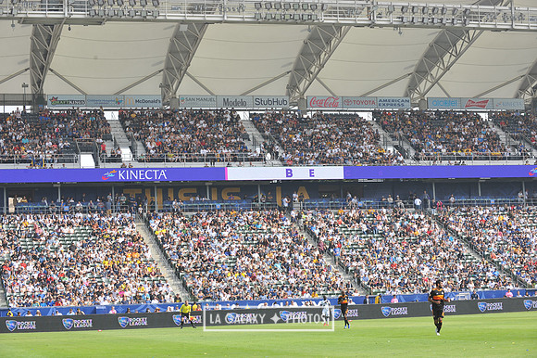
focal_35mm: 86
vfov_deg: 15.9
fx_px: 1282
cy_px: 179
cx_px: 268
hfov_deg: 23.7
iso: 200
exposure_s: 1/250
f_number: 8
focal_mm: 86
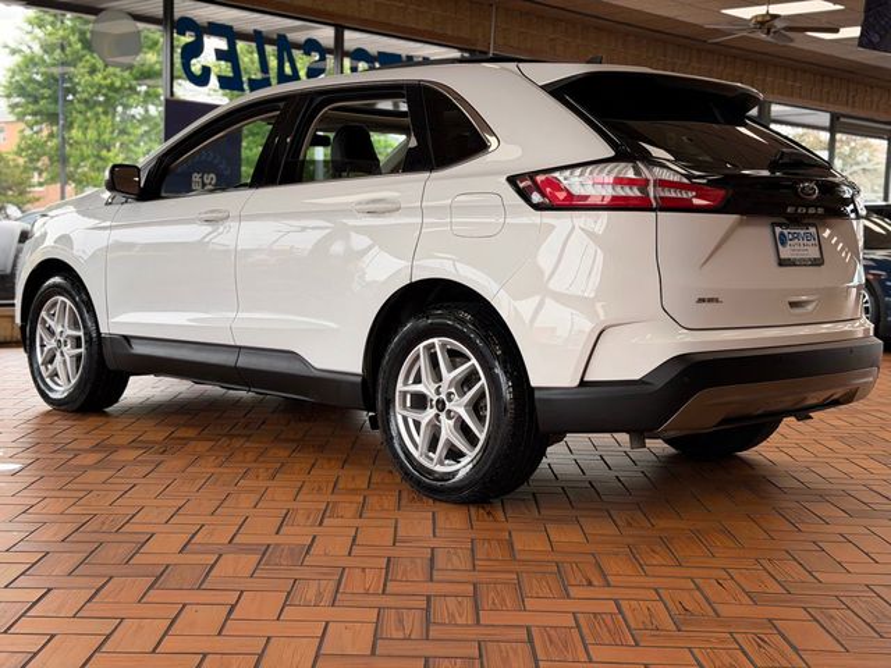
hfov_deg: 39.7
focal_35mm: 48
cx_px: 446
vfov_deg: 30.3
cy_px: 334
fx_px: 1235
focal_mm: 6.76
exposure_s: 1/371
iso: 64
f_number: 1.78
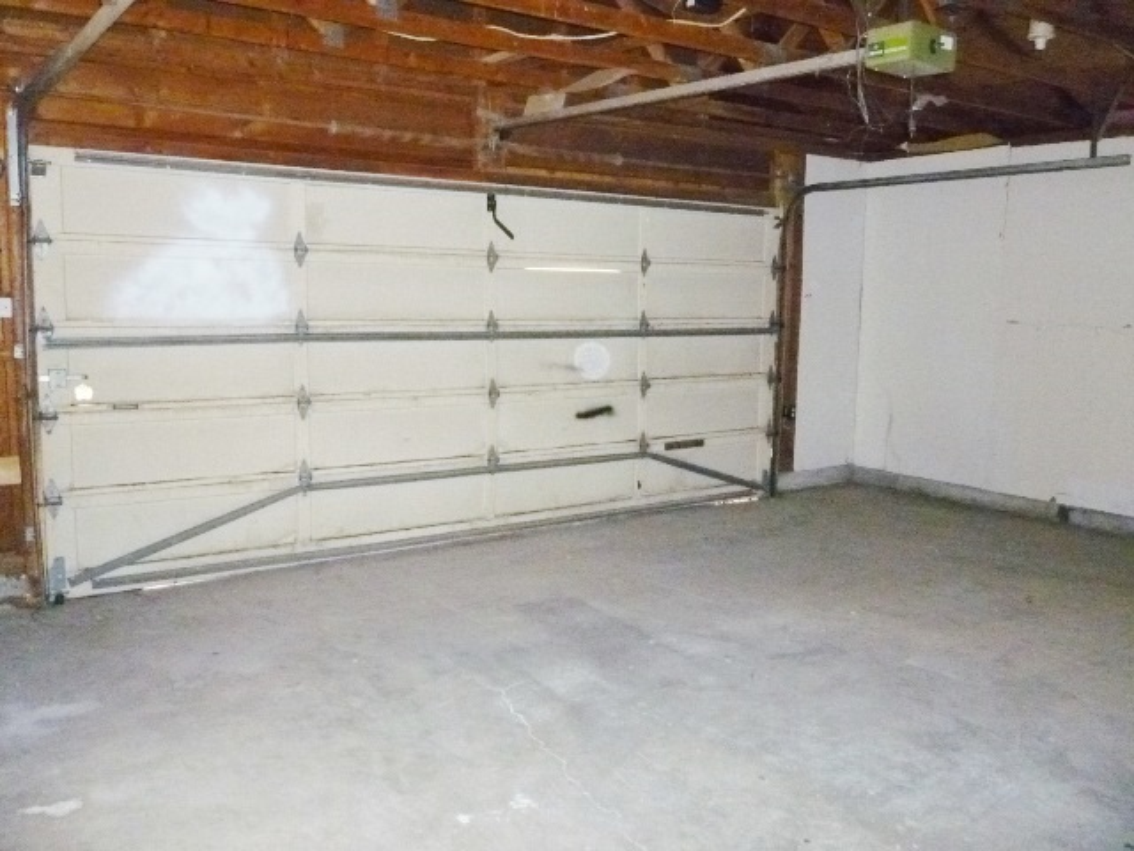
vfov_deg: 48.2
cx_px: 567
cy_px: 426
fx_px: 950
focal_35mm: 29
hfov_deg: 61.7
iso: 1000
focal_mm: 5.2
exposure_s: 1/30
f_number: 3.3
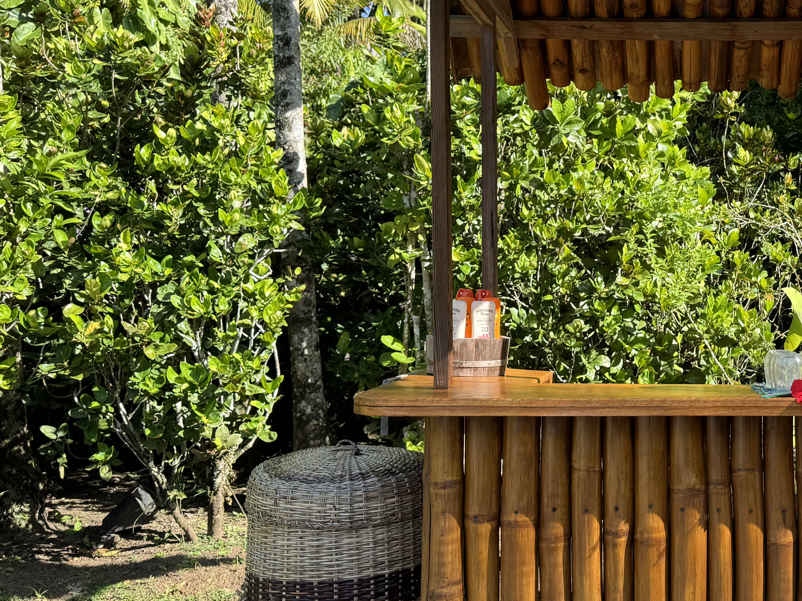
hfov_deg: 41.0
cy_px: 272
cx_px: 699
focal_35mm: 43
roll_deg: +0.5
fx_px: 996
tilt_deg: -0.1
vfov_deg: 33.6
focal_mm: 6.76
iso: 80
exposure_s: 1/645
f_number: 1.78
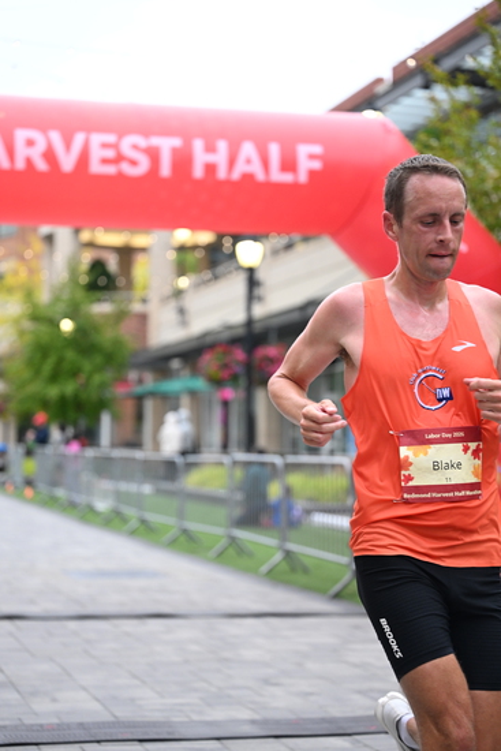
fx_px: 1460
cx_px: 250
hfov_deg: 19.5
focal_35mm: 70
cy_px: 376
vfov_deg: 28.8
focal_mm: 70
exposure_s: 1/800
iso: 1600
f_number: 2.8
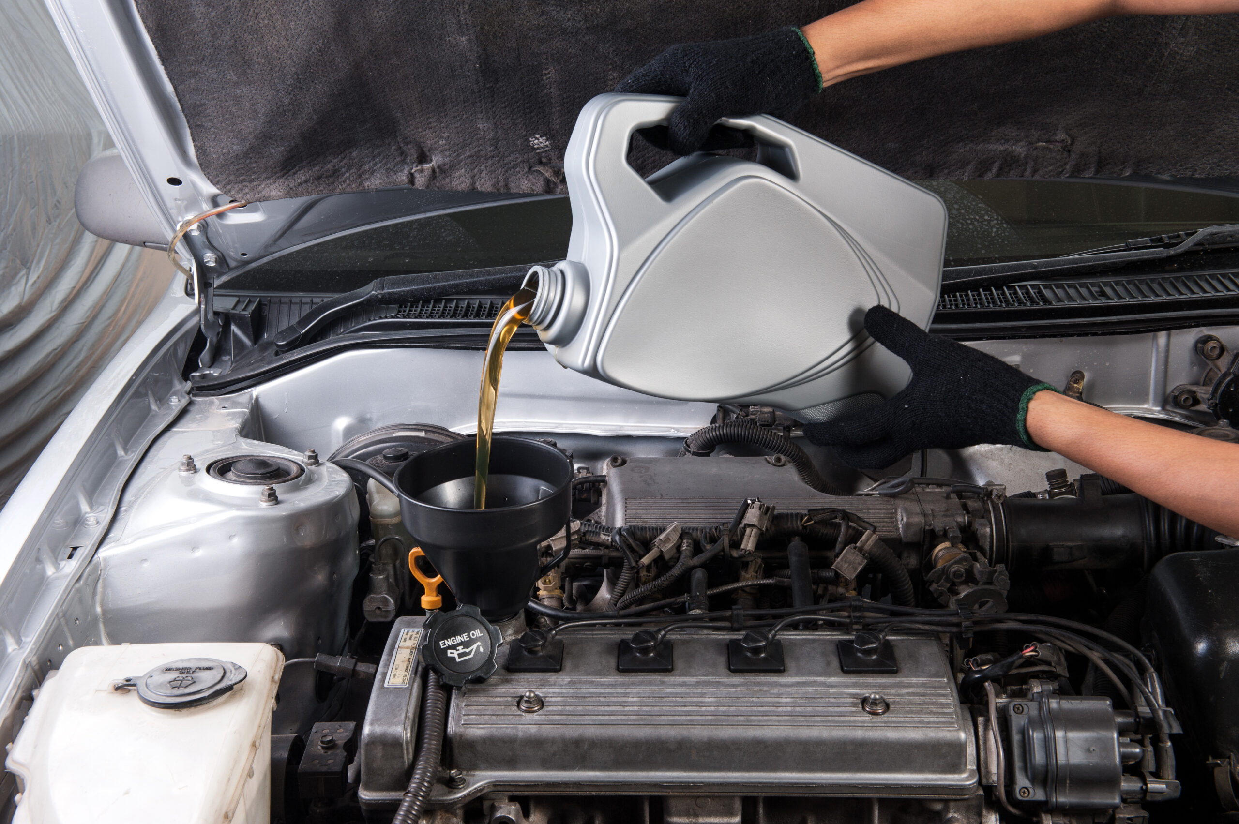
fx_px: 1651
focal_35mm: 48
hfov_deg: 41.1
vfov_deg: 28.0
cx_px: 620
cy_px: 412
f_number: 14
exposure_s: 1/160
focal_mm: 48
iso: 200
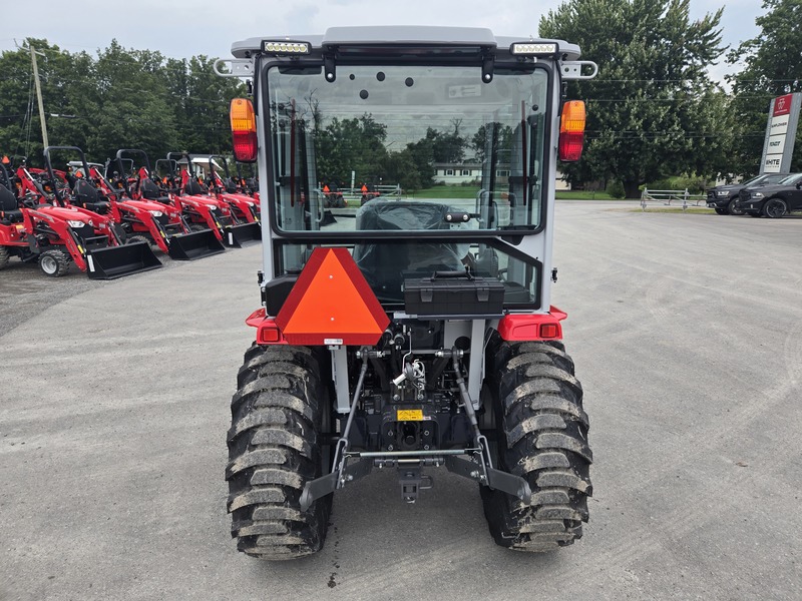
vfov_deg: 58.9
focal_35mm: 23
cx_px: 401
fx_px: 533
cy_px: 300
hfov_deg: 73.9
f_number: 1.8
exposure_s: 1/426
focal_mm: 5.4
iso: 25
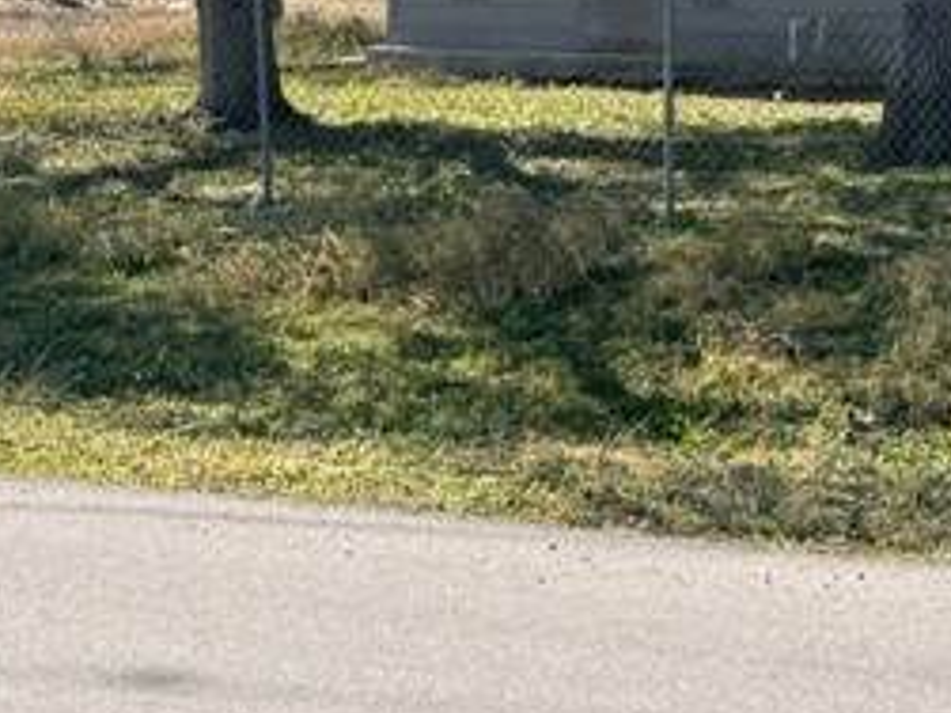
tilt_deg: +2.4
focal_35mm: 98
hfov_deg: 17.5
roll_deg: -0.3
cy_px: -144
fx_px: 2691
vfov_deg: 14.6
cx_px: 1531
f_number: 1.78
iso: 100
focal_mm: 6.76
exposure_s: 1/2000
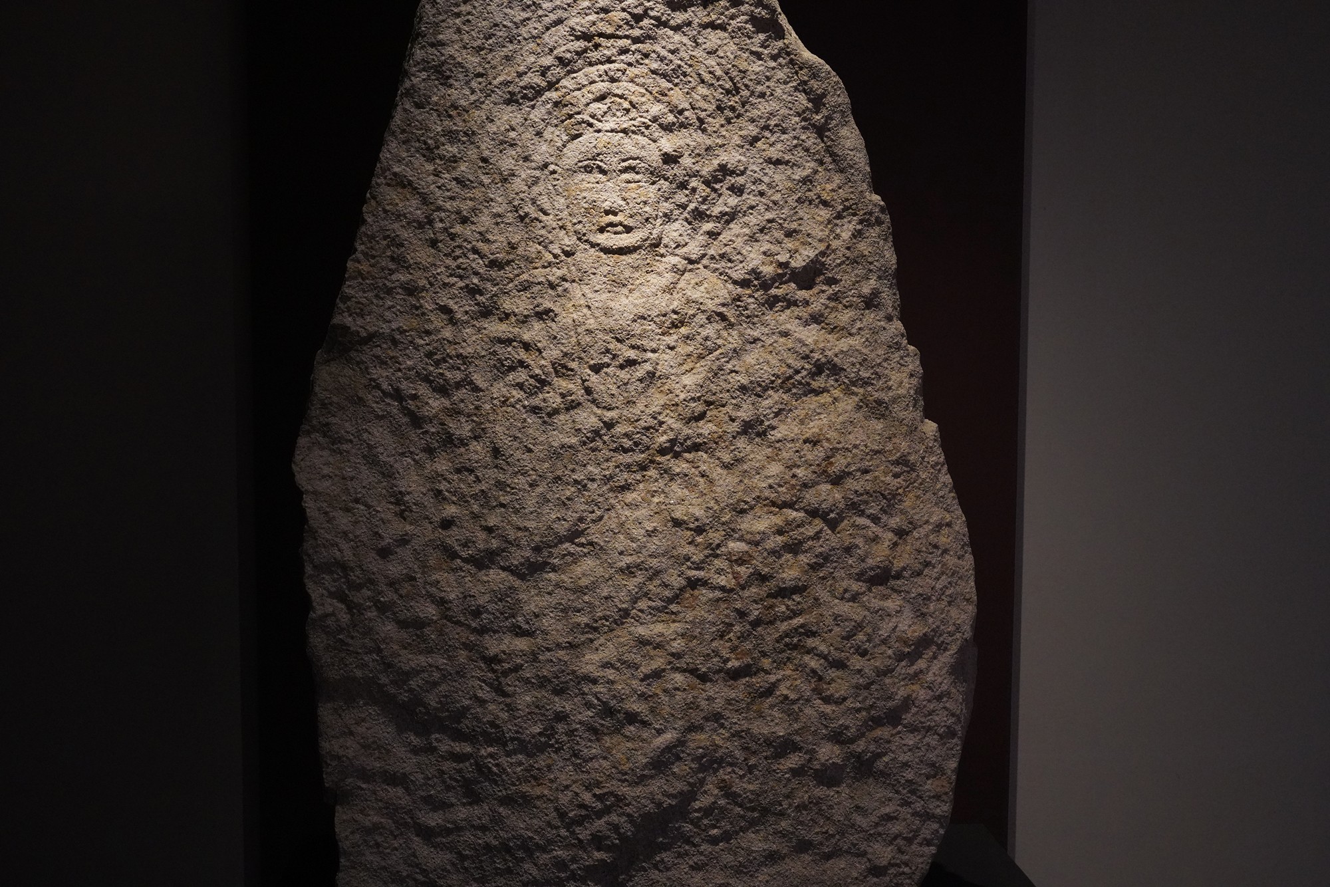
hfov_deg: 51.9
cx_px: 665
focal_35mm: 37
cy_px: 444
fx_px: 1367
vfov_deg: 36.0
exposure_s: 1/100
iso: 8000
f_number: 9
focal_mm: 37
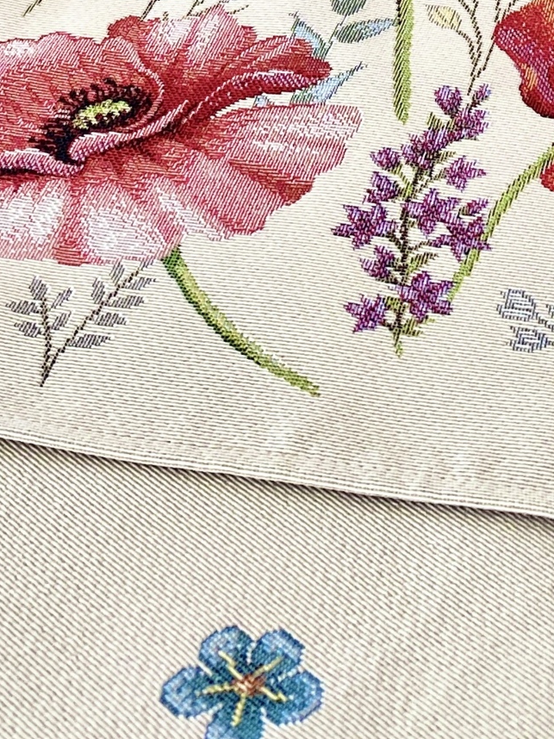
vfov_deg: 17.9
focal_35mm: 97
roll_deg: +1.2
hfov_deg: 15.1
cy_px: -394
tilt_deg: -23.7
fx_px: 2071
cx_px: 491
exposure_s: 1/121
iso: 50
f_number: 1.8
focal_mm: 4.25
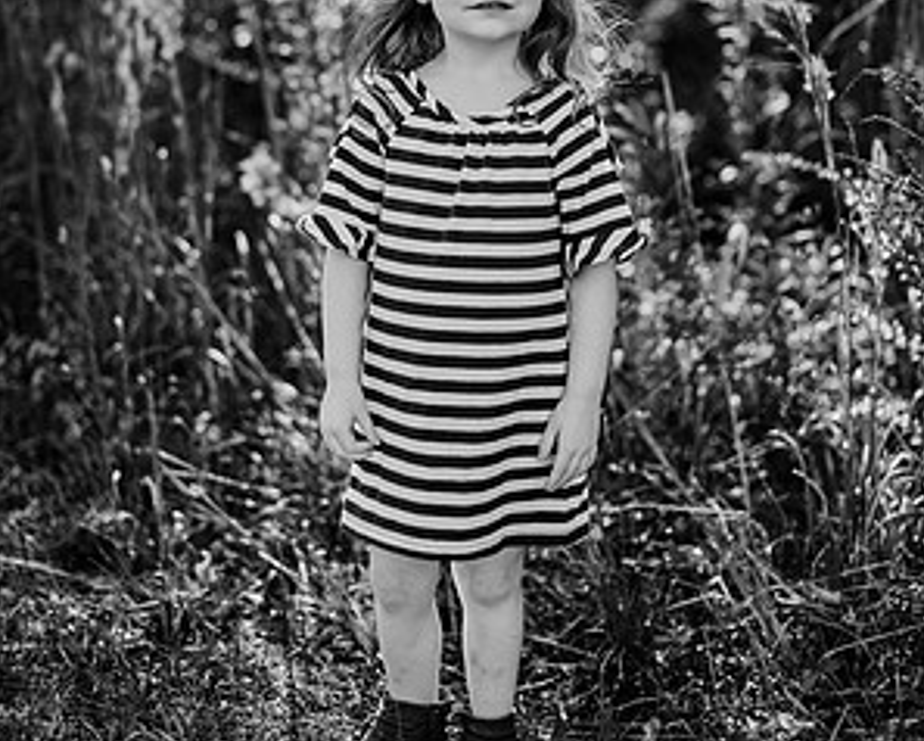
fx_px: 1943
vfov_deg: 21.3
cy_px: 137
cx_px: 460
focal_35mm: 71
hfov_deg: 26.8
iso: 200
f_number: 2
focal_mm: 50
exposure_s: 1/1000
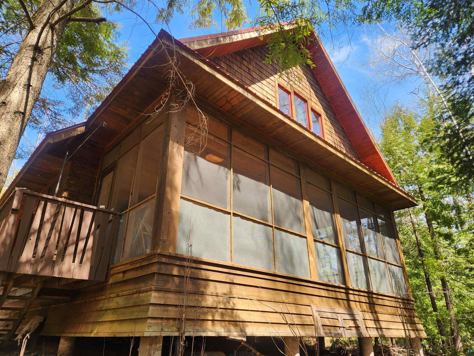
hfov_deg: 73.9
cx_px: 237
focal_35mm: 23
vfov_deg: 58.9
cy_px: 178
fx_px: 315
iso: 20
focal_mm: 5.4
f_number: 1.8
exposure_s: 1/223
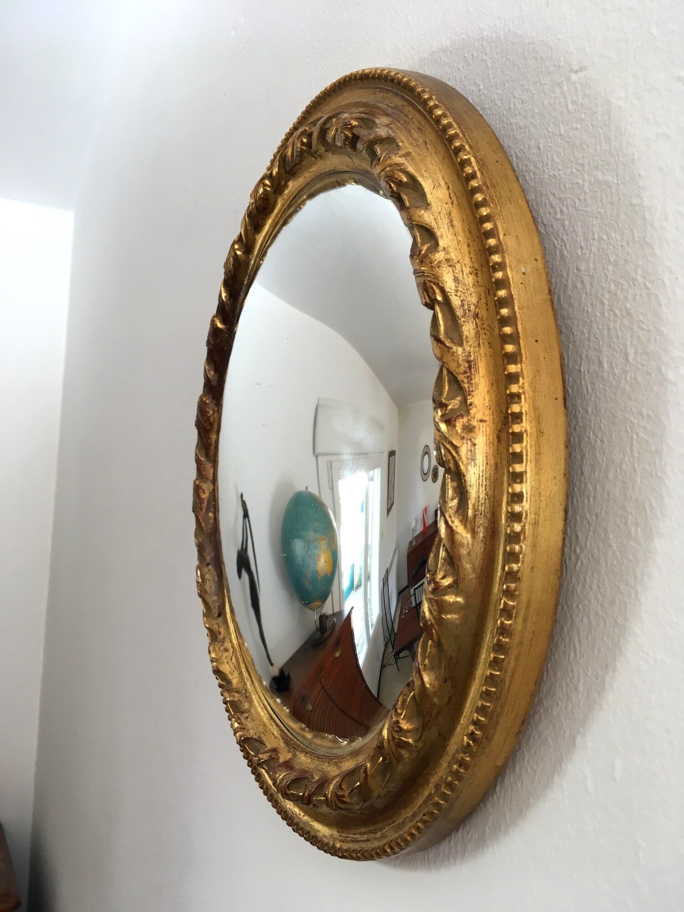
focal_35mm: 29
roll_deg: +0.2
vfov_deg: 61.7
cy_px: 456
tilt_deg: +10.2
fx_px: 764
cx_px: 342
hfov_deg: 48.2
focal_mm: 4.15
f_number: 2.2
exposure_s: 1/33
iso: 32
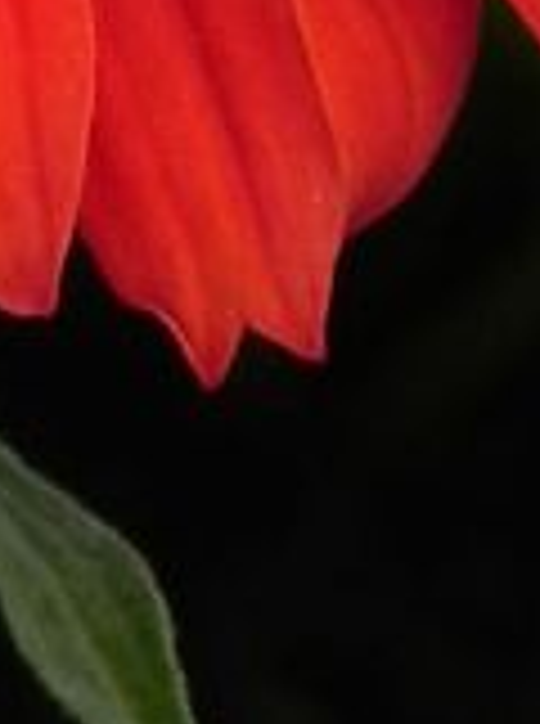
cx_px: -119
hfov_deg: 1.0
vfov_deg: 1.4
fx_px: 30280
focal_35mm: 1450
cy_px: -229
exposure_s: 1/500
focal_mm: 51.8
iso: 160
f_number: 5
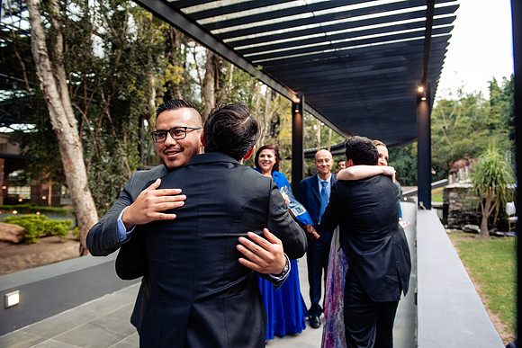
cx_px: 261
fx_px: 377
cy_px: 174
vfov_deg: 49.6
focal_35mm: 26
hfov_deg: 69.4
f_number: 3.5
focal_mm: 26
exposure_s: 1/125
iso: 500
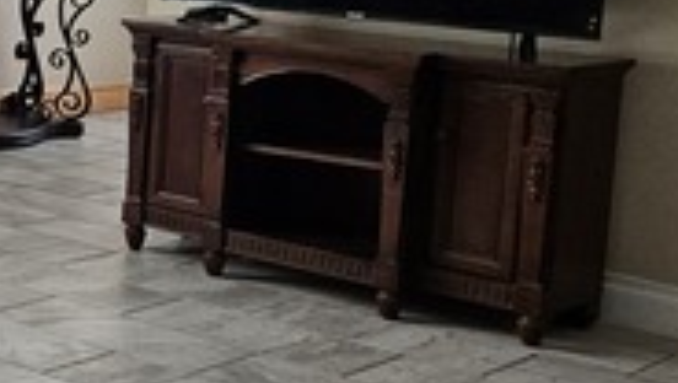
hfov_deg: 20.6
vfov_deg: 13.8
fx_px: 1566
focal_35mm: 87
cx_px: -357
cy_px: 0
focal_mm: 5.4
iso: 160
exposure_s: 1/120
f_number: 1.8
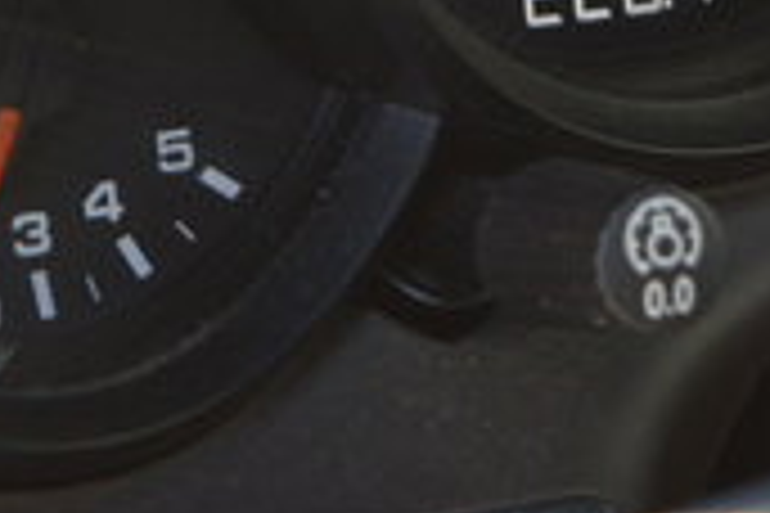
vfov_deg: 3.7
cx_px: 383
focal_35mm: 370
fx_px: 7918
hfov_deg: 5.6
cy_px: -43
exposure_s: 1/125
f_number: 5.6
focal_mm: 55
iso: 360
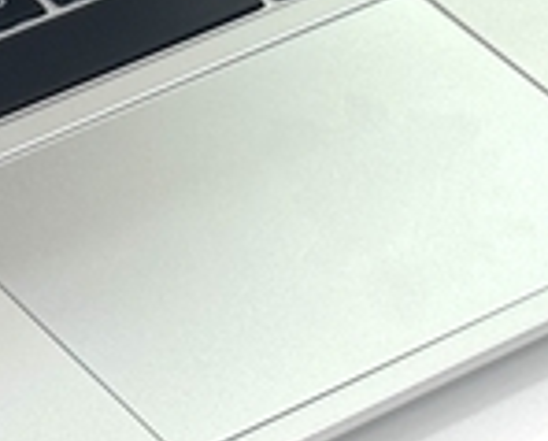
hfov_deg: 7.5
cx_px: -181
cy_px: -334
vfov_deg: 6.0
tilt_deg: -33.3
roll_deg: -0.5
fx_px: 4111
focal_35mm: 253
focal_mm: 6.76
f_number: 1.78
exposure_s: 1/145
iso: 64
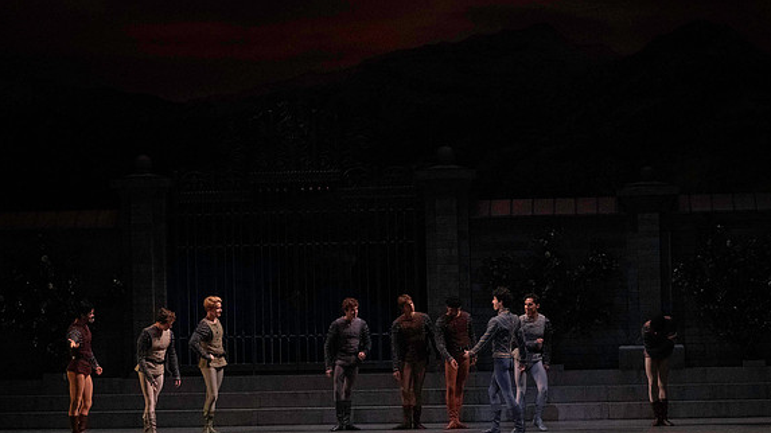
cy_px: 227
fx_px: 2126
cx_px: 385
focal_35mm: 104
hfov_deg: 20.6
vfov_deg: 11.6
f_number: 13
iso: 20000
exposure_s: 1/400
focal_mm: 98
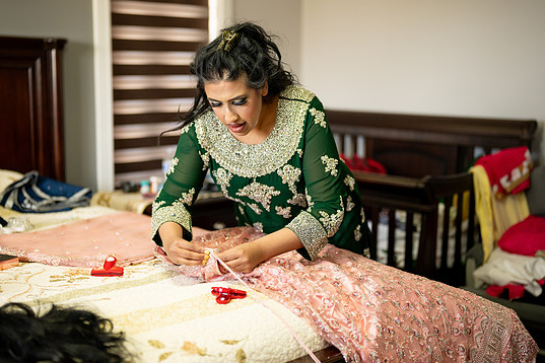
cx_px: 265
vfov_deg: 25.1
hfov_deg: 36.9
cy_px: 189
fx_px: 817
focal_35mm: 54
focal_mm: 50
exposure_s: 1/160
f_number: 1.4
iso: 320
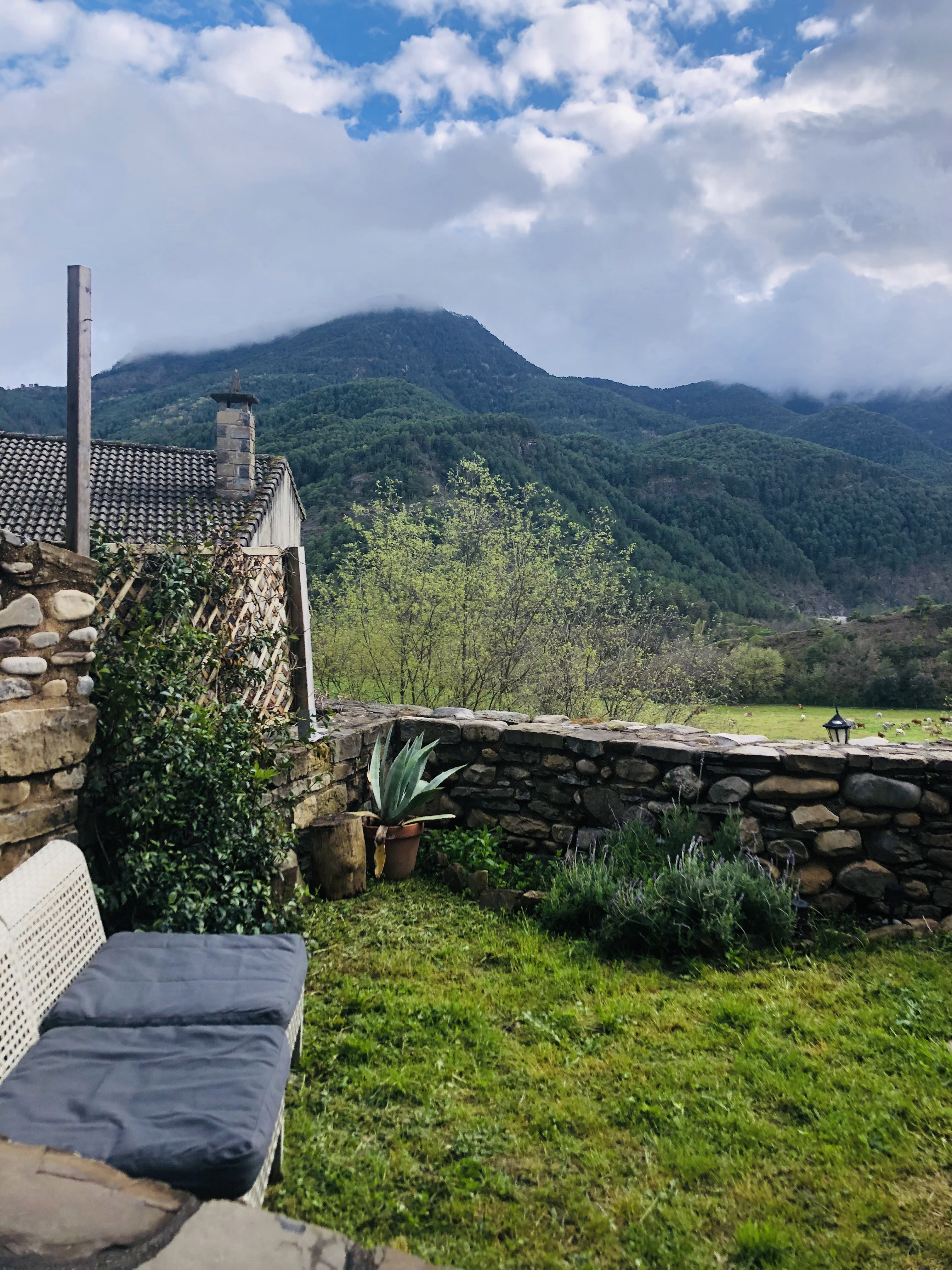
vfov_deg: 63.4
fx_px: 1027
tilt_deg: -4.6
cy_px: 635
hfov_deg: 49.7
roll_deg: -2.2
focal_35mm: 28
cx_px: 476
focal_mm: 3.99
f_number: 1.8
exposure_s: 1/827
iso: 20
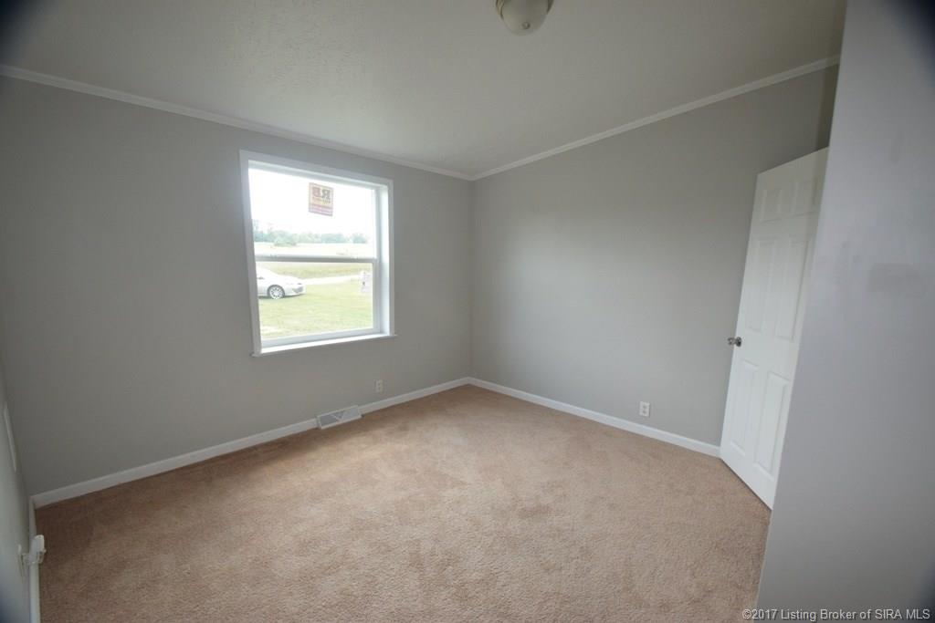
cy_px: 312
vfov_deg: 77.3
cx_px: 468
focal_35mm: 15
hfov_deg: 100.4
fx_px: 390
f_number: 5.6
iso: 800
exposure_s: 1/125
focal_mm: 10
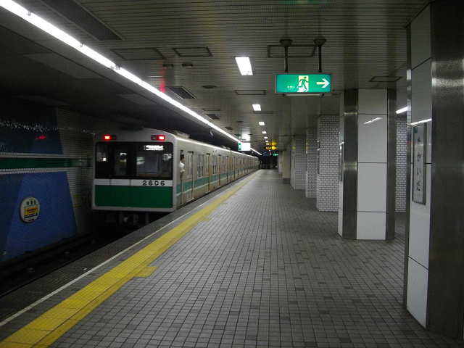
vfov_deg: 45.4
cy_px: 174
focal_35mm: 31
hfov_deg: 58.4
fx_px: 416
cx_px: 232
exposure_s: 1/50
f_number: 2.9
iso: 291
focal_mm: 5.7
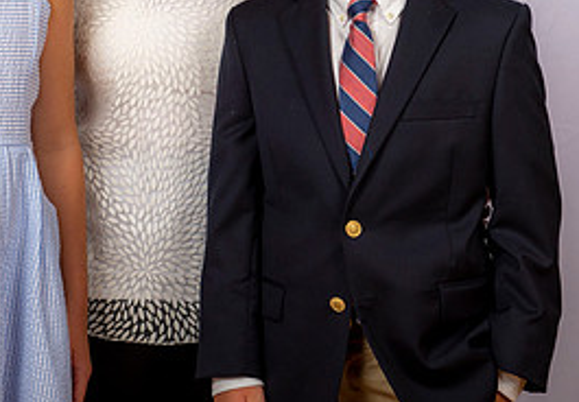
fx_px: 2199
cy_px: 31
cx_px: 216
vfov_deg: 10.4
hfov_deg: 15.0
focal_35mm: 135
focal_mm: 60
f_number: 6.3
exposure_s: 1/200
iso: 400
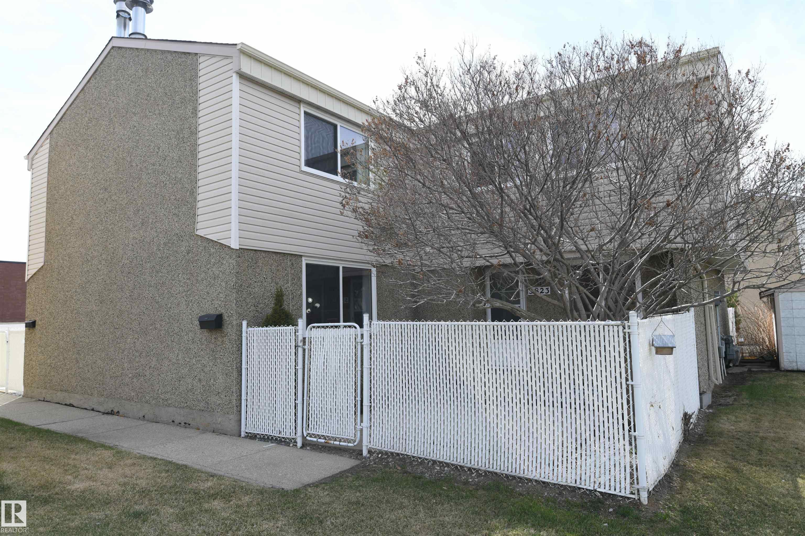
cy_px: 268
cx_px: 402
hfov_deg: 76.1
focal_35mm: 23
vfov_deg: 55.1
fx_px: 514
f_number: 6.3
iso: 64
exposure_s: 1/160
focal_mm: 23
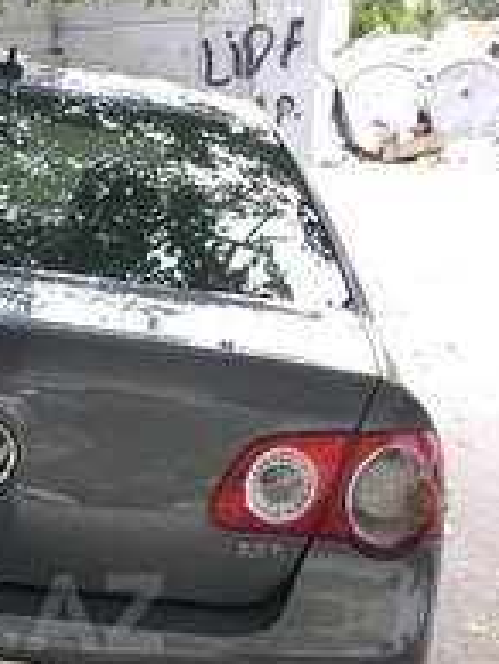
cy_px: 613
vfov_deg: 25.4
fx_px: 1419
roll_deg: +3.1
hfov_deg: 18.9
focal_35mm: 74
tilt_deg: -22.0
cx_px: -99
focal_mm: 4.15
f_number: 2.2
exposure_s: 1/33
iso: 40
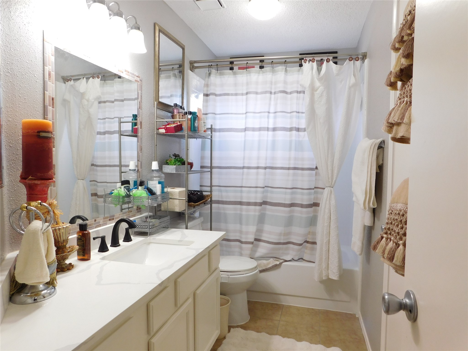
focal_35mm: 23
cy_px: 176
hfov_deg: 73.9
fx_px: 311
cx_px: 234
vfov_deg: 58.9
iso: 125
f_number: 3
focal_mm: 4
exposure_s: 1/50
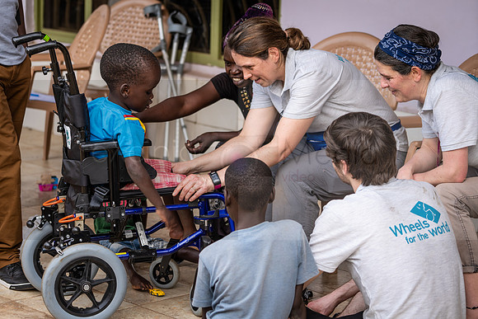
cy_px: 160
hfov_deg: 19.1
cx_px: 239
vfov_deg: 12.8
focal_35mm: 107
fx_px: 1421
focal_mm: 107
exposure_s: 1/125
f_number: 4
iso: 160
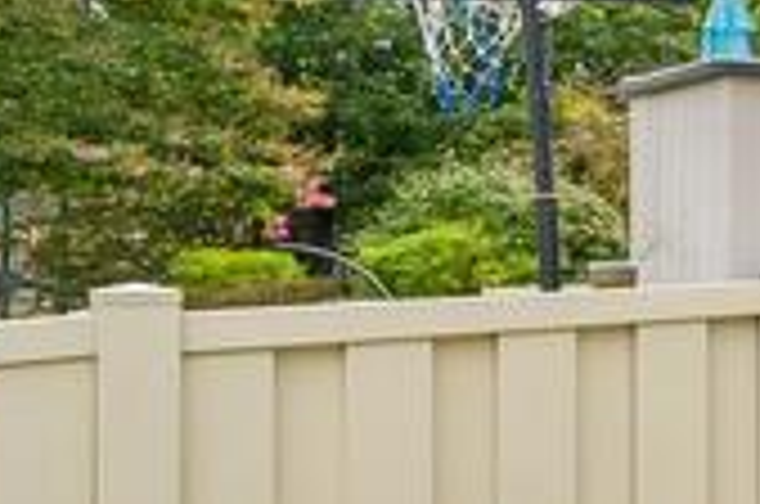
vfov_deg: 16.0
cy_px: 232
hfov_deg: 13.3
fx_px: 1791
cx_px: 2019
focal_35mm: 85
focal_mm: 14
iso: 100
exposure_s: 1/100
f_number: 8
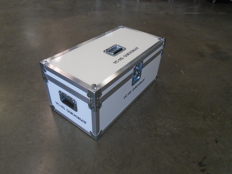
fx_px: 174
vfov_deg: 53.1
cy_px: 87
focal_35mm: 26
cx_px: 116
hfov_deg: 67.3
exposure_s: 1/60
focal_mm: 4.6
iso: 200
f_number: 3.2
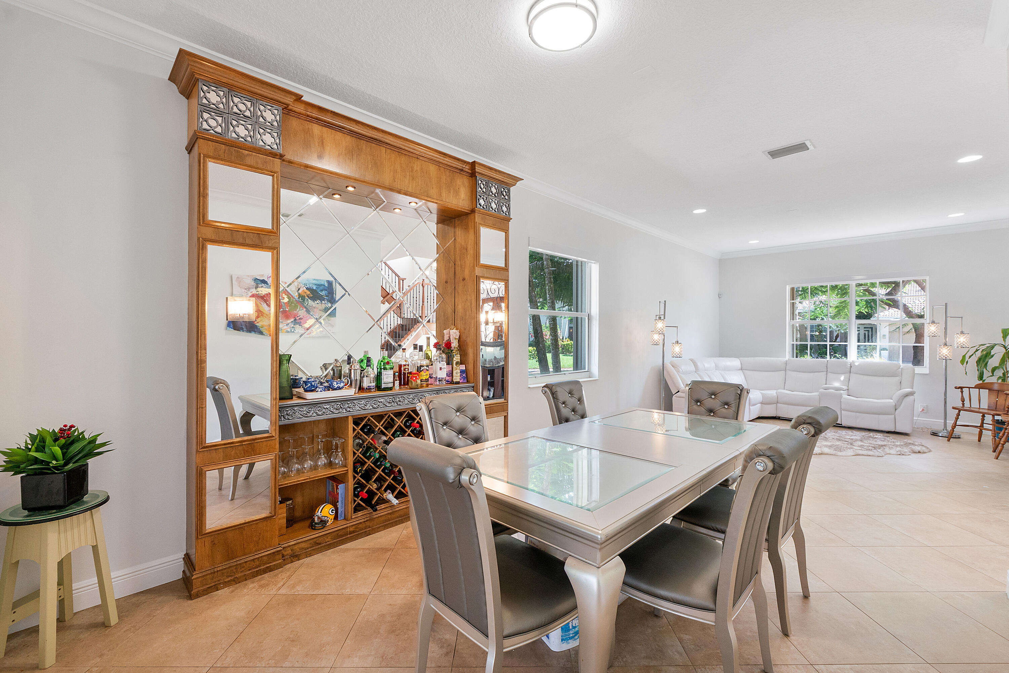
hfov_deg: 100.4
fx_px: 421
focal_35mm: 15
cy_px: 336
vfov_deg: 77.4
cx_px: 504
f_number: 8
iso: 500
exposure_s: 1/30
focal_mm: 10
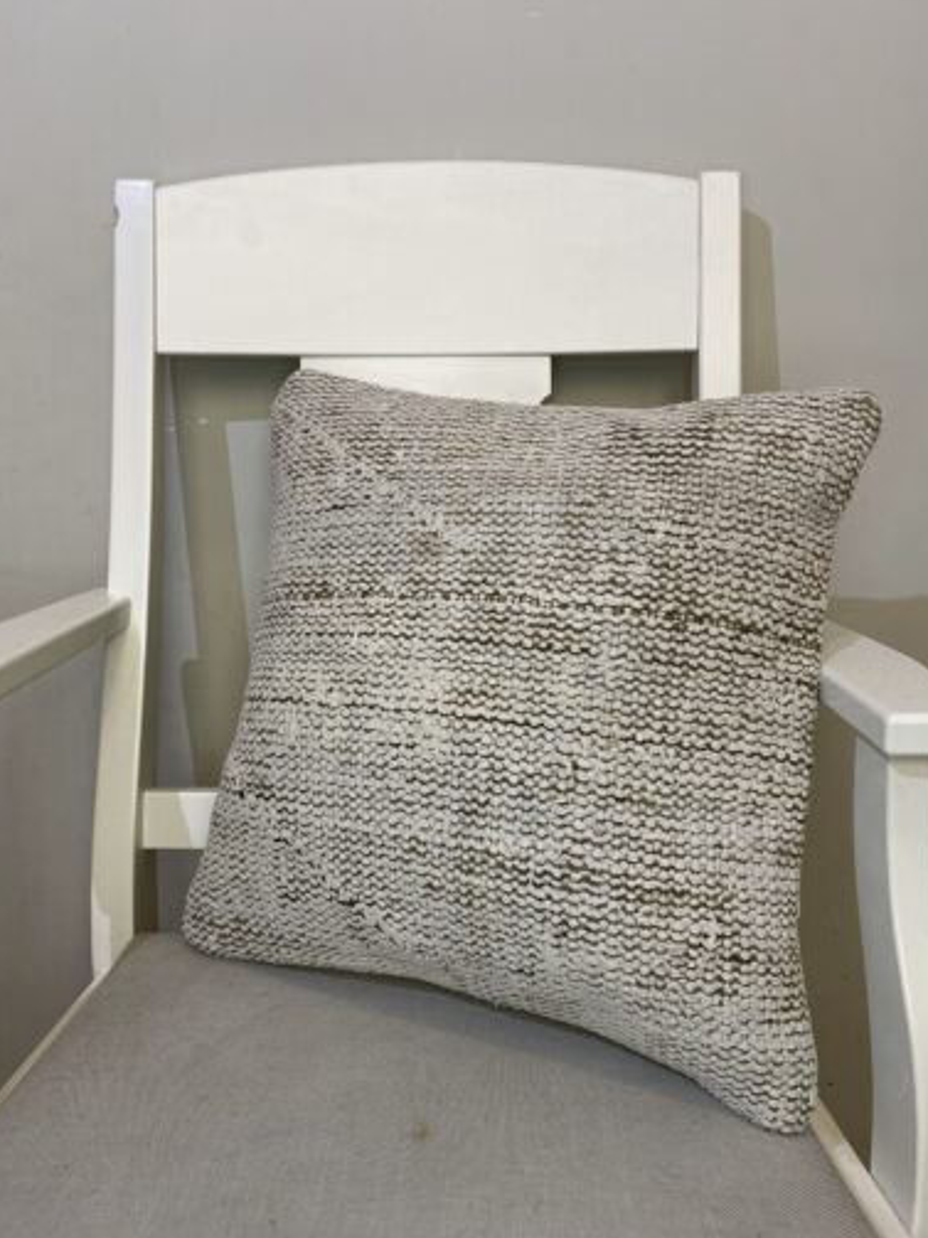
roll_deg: +0.8
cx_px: 409
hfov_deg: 45.3
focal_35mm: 31
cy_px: 541
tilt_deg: -9.8
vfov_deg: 58.2
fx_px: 1109
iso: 100
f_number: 1.8
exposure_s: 1/121
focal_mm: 4.25
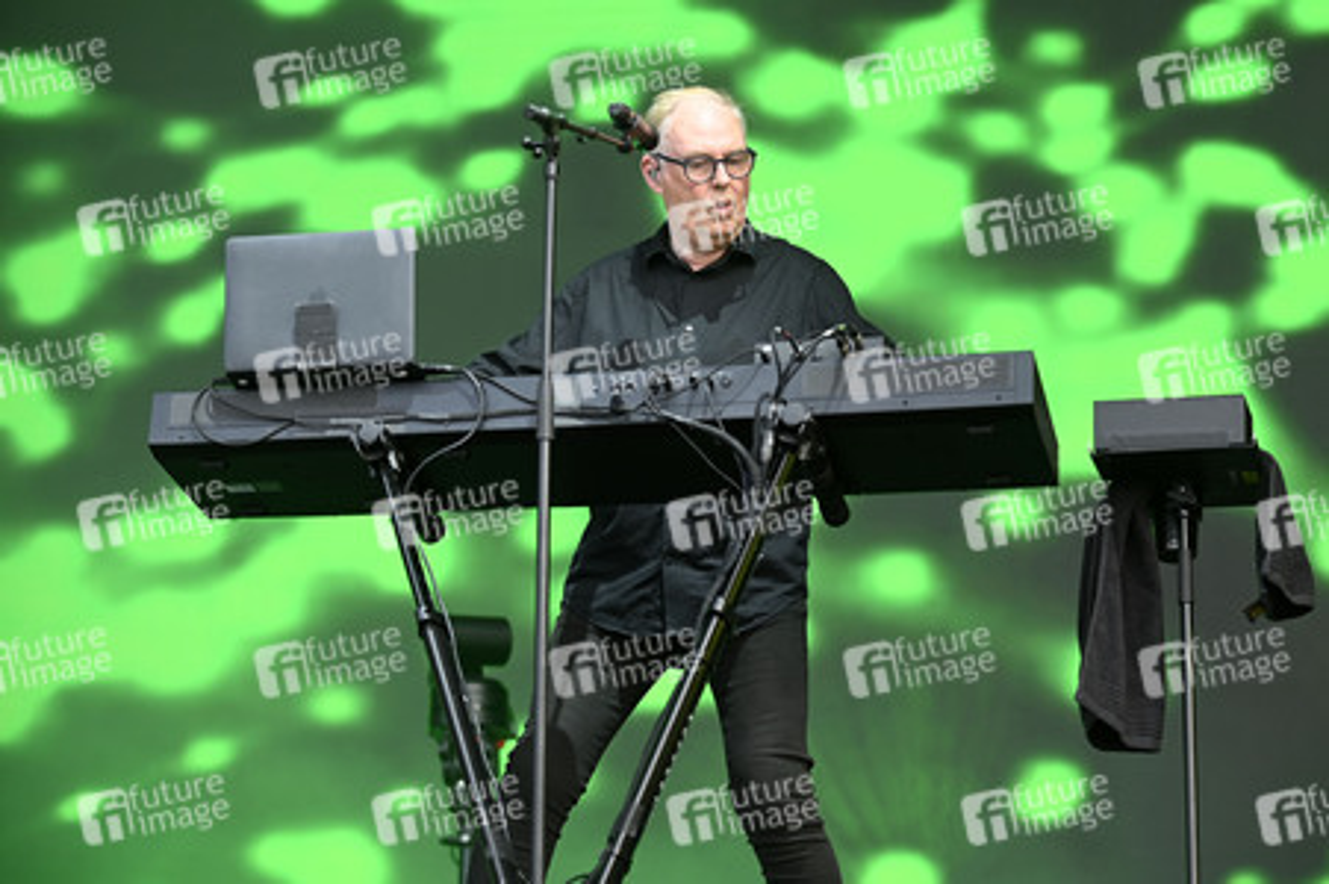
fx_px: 3504
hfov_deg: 21.5
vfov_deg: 14.4
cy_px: 442
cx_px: 664
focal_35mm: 95
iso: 320
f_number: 3.2
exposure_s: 1/400
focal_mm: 95
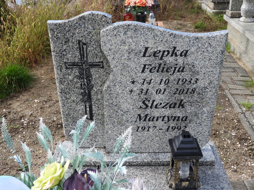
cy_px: 95
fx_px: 323
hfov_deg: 42.9
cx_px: 127
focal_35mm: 44
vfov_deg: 32.9
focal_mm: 7.9
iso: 100
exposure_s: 1/400
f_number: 3.2
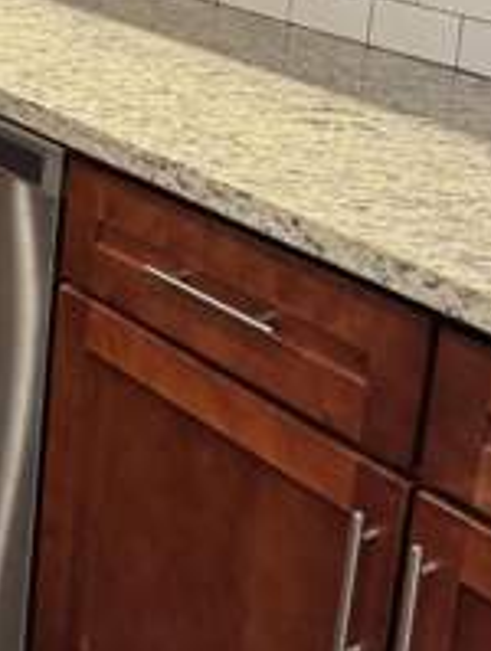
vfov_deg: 24.4
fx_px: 1452
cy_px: 33
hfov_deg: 18.3
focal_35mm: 77
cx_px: -85
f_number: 1.78
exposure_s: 1/60
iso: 500
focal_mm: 6.76
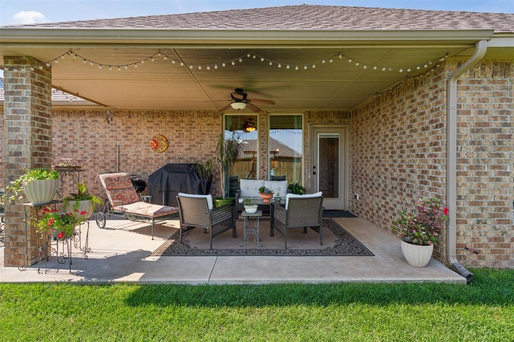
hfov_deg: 90.0
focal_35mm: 18
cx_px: 257
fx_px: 257
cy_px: 171
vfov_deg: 67.3
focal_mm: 18
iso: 200
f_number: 7.1
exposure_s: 1/320
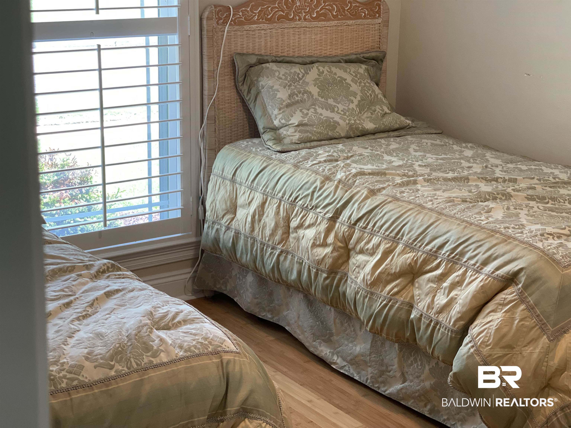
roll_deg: -1.6
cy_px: 214
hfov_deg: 30.3
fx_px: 1056
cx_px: 286
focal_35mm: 64
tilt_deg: -14.8
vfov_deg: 22.9
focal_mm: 7.5
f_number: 2.2
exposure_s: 1/60
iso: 160
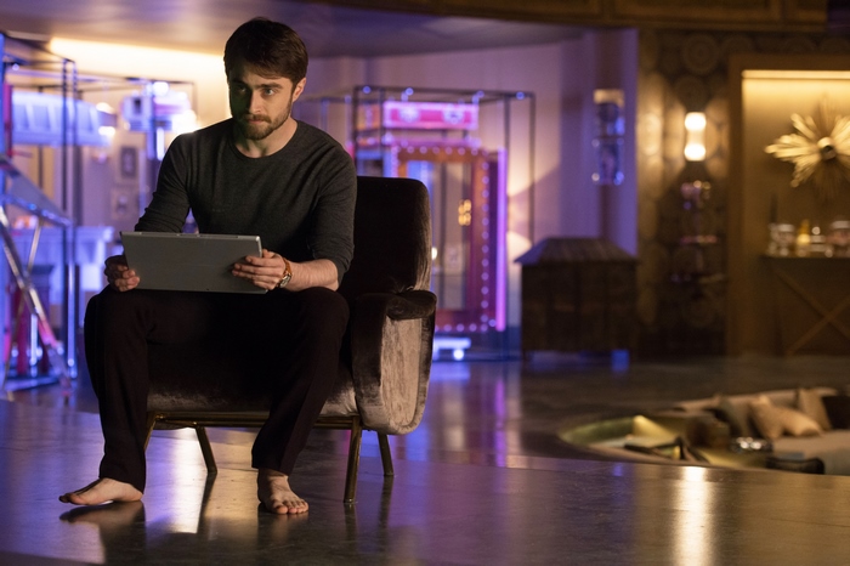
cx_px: 425
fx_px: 2124
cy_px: 283
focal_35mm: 90
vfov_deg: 15.2
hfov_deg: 22.6
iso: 2000
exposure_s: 1/100
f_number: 3.5
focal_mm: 90
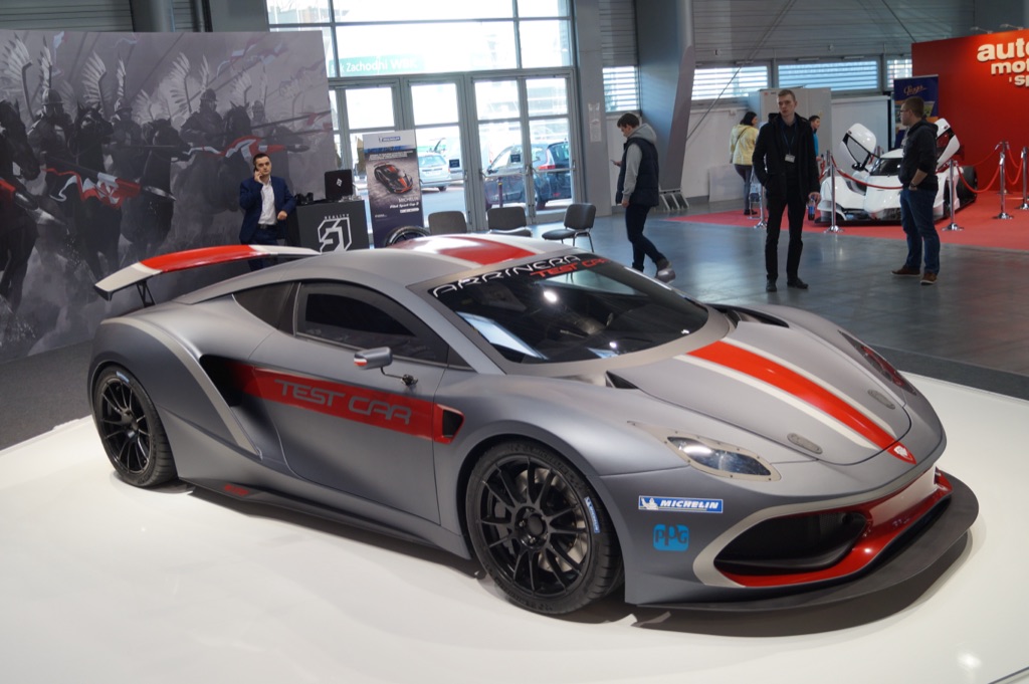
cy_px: 342
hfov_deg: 53.2
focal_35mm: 36
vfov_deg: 36.8
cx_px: 514
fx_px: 1028
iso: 160
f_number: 4
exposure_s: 1/60
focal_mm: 24
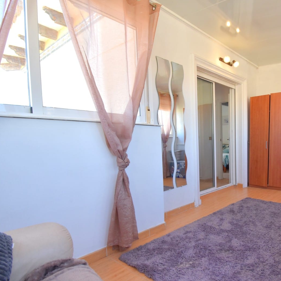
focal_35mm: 22
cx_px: 201
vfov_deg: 69.3
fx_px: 202
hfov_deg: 66.5
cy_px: 160
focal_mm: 10
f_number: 6.3
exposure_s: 1/160
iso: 400
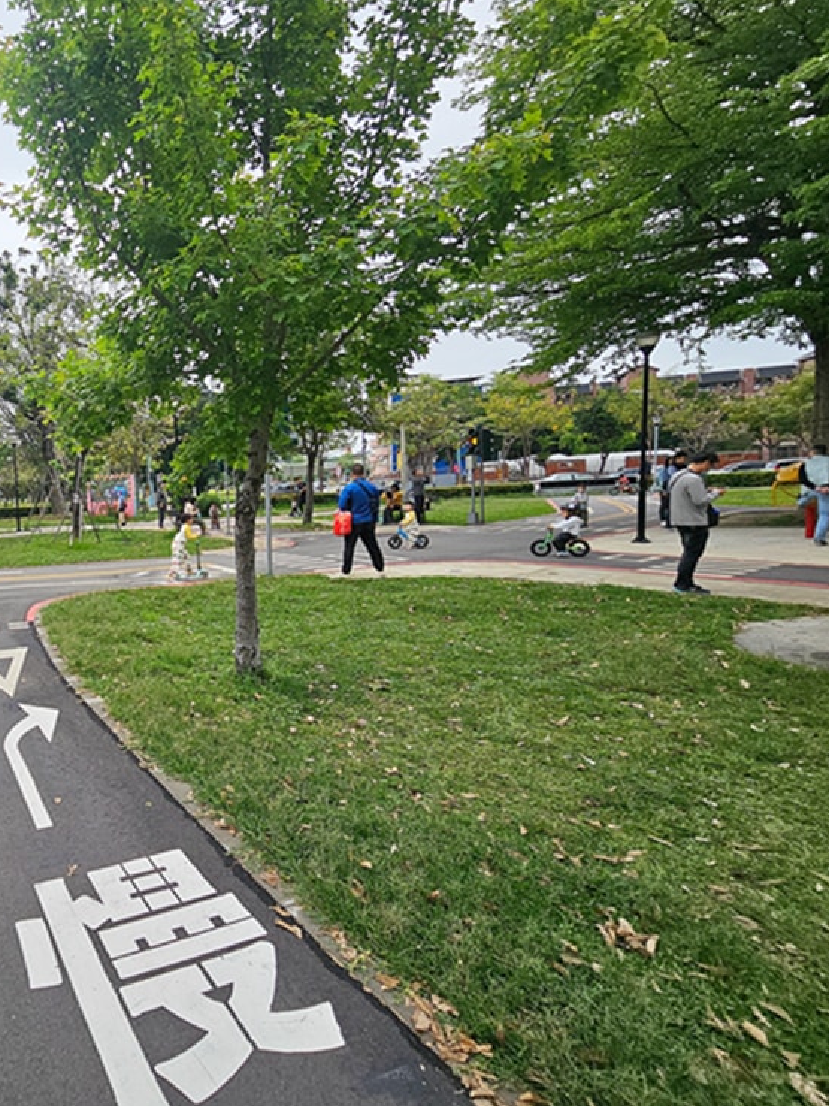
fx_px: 575
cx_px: 99
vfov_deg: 87.7
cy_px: 541
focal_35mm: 18
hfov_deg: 61.5
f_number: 2.2
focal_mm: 2.2
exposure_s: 1/1384
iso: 50
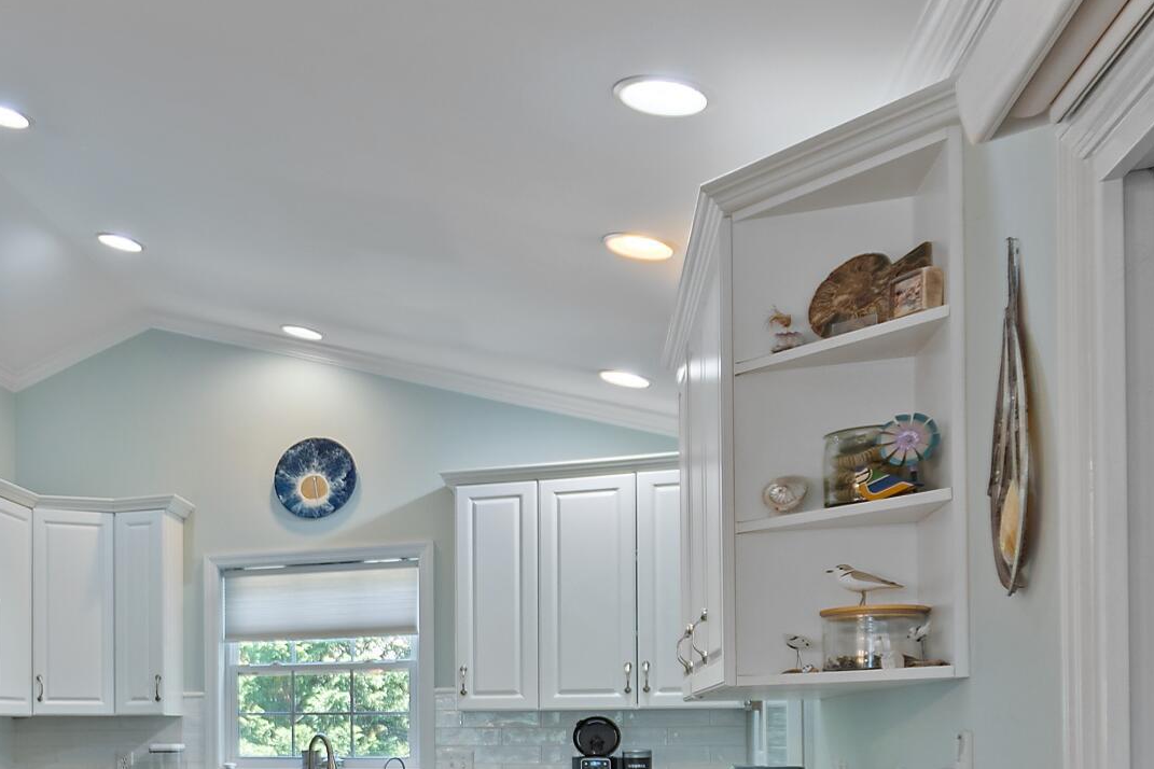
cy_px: 728
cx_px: -114
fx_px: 1346
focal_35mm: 42
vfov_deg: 30.2
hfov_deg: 38.4
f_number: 4.5
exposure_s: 1/2.5
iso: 100
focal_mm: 10
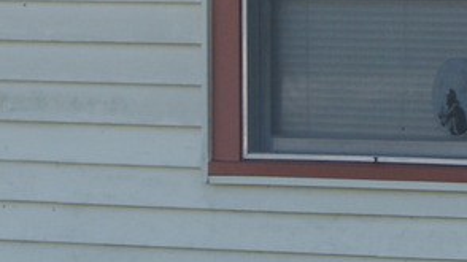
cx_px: 791
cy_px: 56
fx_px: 5902
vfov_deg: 2.5
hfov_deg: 4.5
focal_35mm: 477
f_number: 9
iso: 200
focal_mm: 55
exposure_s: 1/125
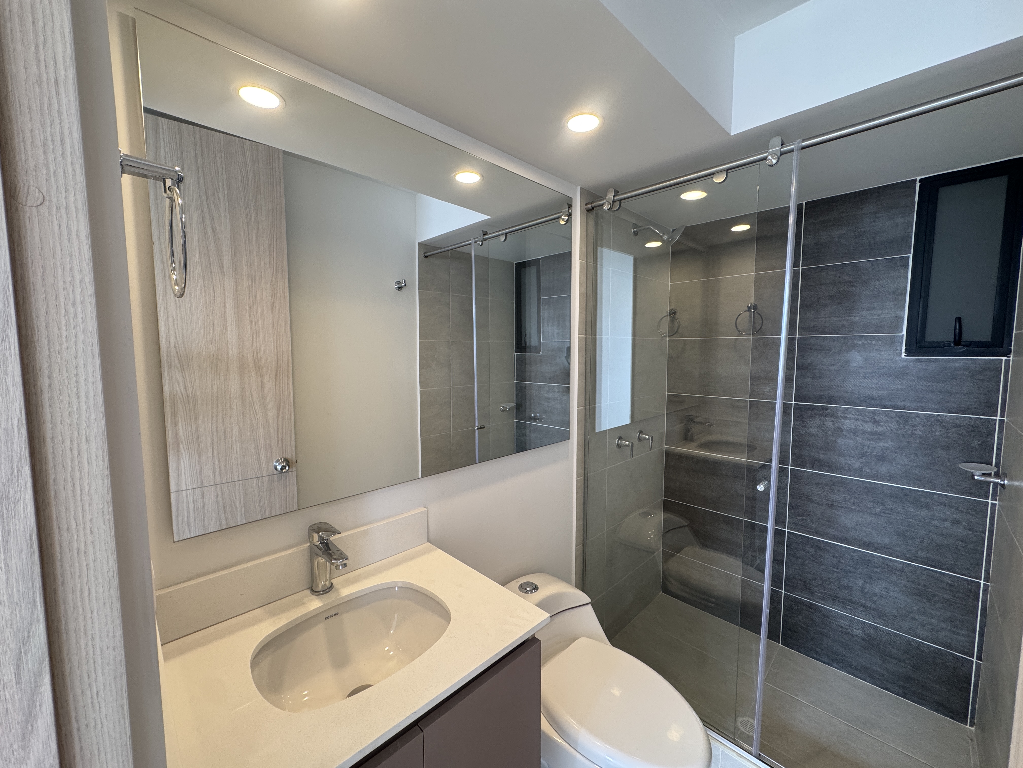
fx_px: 414
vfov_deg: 85.7
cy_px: 384
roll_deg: -0.3
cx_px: 512
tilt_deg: -5.5
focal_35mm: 14
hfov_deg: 102.1
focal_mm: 2.22
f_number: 2.2
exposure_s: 1/120
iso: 160
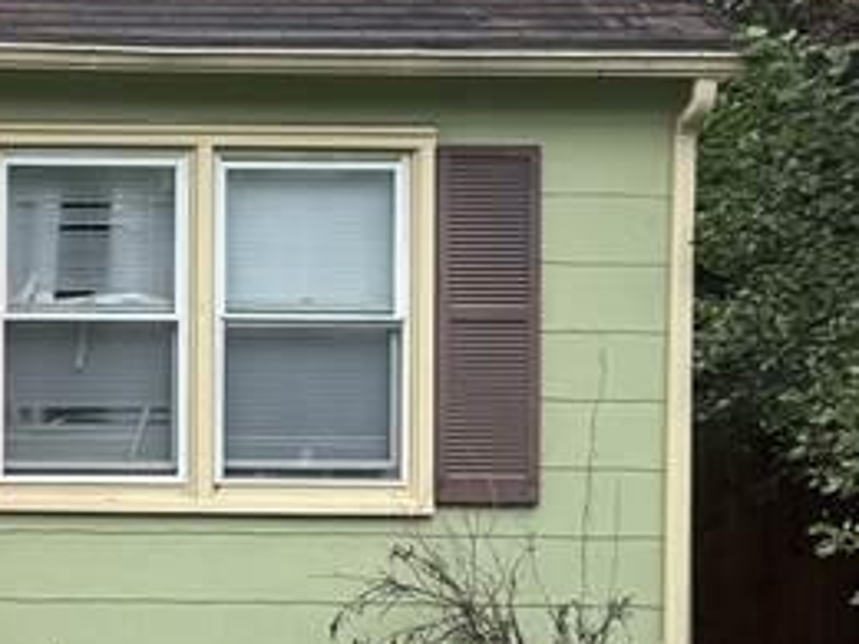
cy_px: 266
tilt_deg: +0.7
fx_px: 2928
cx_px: -406
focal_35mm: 118
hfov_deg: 15.5
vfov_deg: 12.6
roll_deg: -0.6
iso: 100
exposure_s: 1/2000
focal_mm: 6.76
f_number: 1.78
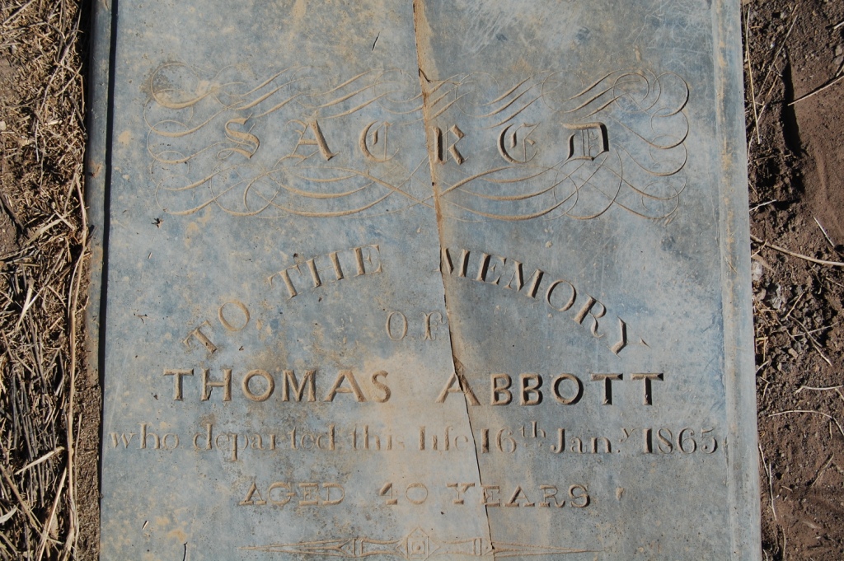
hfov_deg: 38.9
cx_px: 422
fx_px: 1195
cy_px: 280
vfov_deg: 26.4
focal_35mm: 51
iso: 200
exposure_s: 1/400
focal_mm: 34
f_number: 10
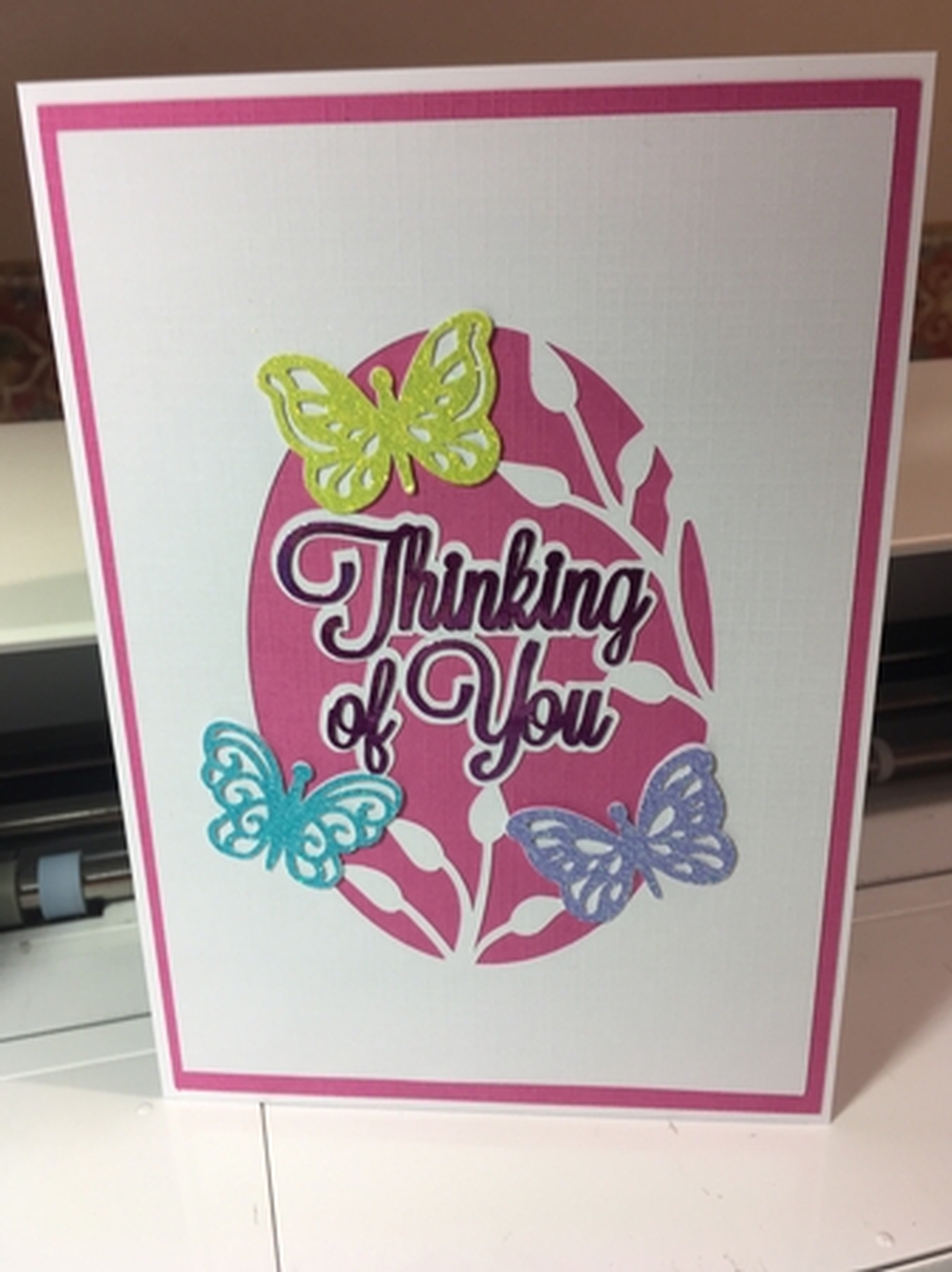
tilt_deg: -19.2
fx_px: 1064
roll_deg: +2.9
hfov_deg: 48.2
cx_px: 476
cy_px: 636
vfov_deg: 61.7
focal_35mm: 29
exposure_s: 1/33
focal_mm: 4.15
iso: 32
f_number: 2.2
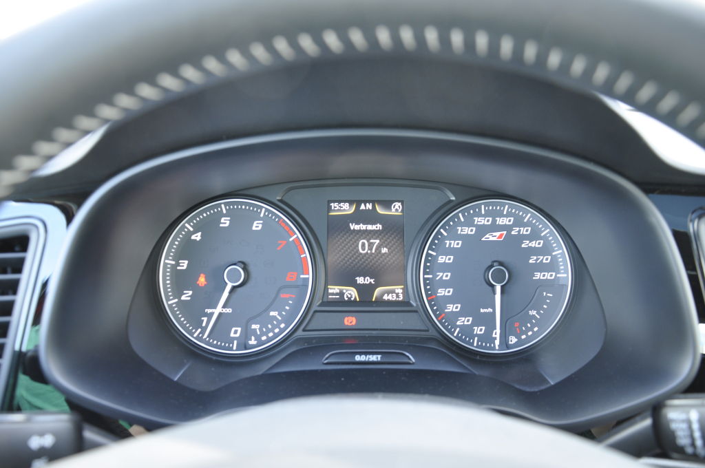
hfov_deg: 67.4
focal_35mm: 27
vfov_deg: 47.8
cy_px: 234
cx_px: 352
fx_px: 528
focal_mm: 18
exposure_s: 1/15
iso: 400
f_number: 4
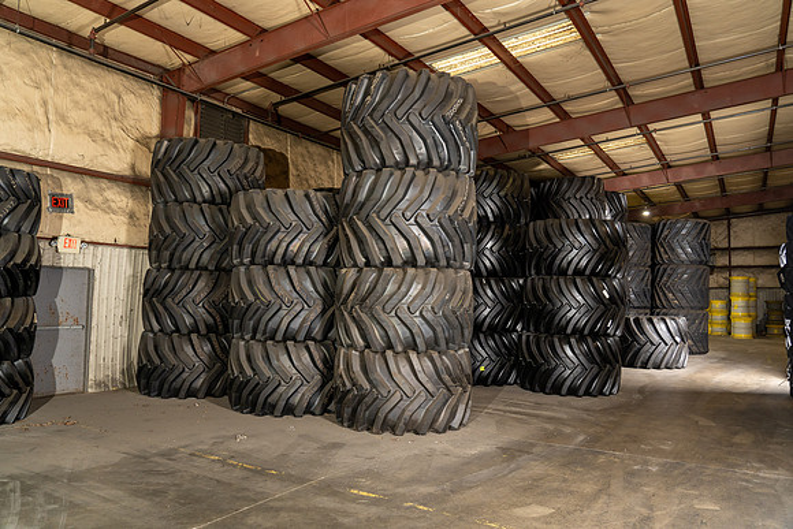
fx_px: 573
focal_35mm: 26
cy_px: 264
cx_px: 396
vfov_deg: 49.6
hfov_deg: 69.4
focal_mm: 26
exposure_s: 1/60
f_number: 4
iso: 1000
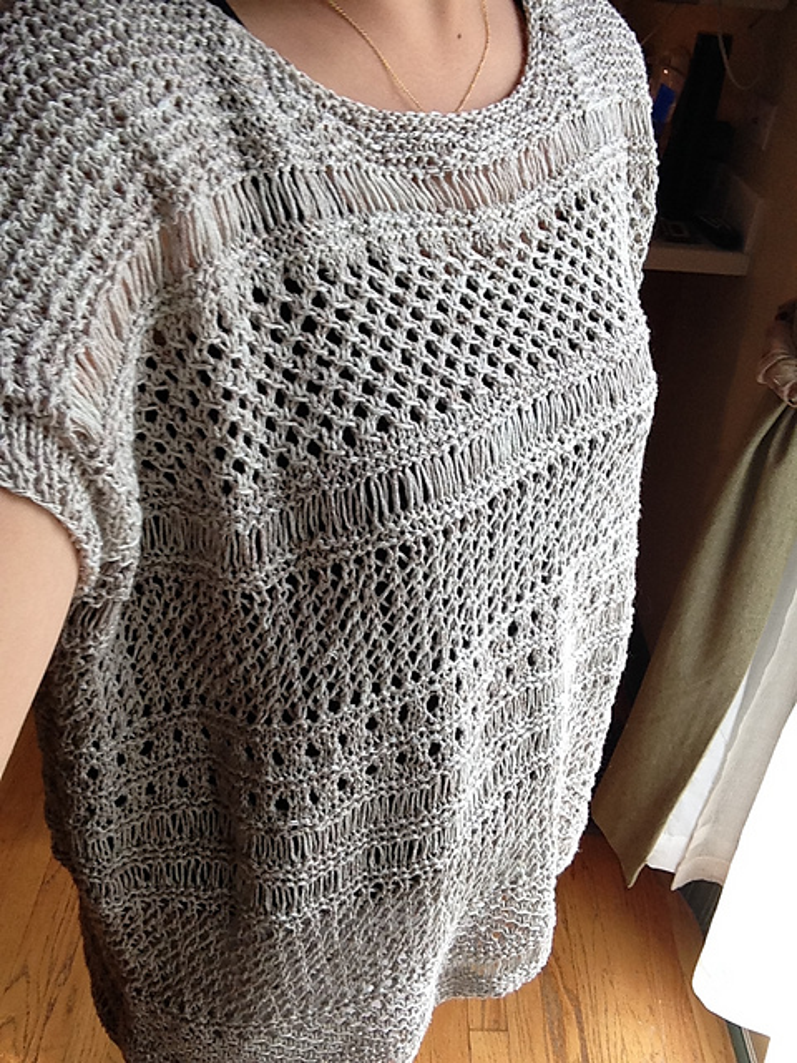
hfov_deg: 42.9
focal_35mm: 33
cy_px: 532
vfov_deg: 55.4
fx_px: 1013
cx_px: 398
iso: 50
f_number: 2.4
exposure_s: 1/60
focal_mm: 2.15
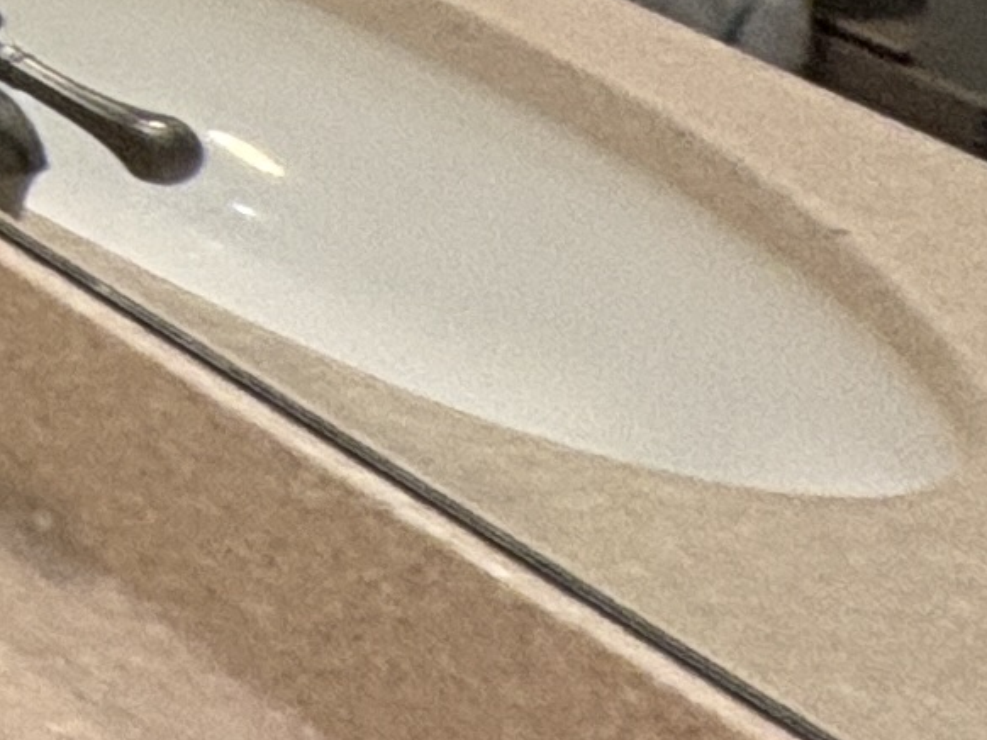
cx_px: -2389
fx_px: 2765
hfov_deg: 9.9
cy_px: -1310
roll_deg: -1.1
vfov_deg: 11.2
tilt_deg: -4.4
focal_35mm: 97
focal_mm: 2.22
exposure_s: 1/60
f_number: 2.2
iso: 160
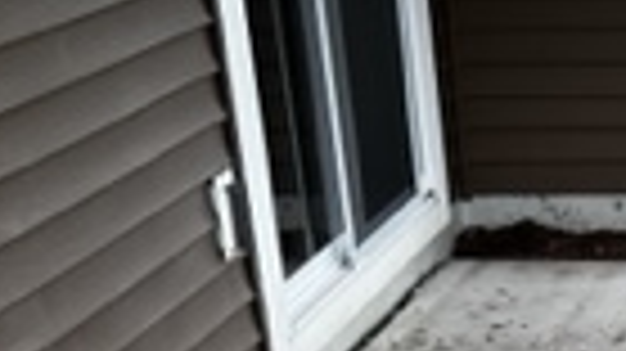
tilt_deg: -32.0
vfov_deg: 8.0
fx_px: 2157
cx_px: 833
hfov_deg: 15.6
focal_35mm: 130
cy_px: 1044
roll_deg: +1.2
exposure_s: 1/350
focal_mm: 5.7
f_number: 1.5
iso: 50
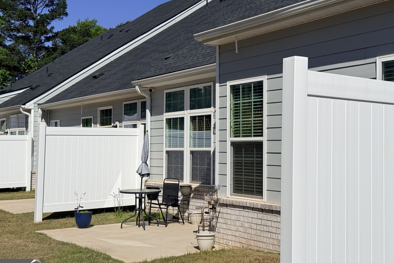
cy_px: 126
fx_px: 547
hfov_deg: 39.6
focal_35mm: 50
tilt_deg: +3.4
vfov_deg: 27.0
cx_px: 197
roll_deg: -0.2
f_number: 1.78
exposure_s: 1/11364
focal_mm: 6.76
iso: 50
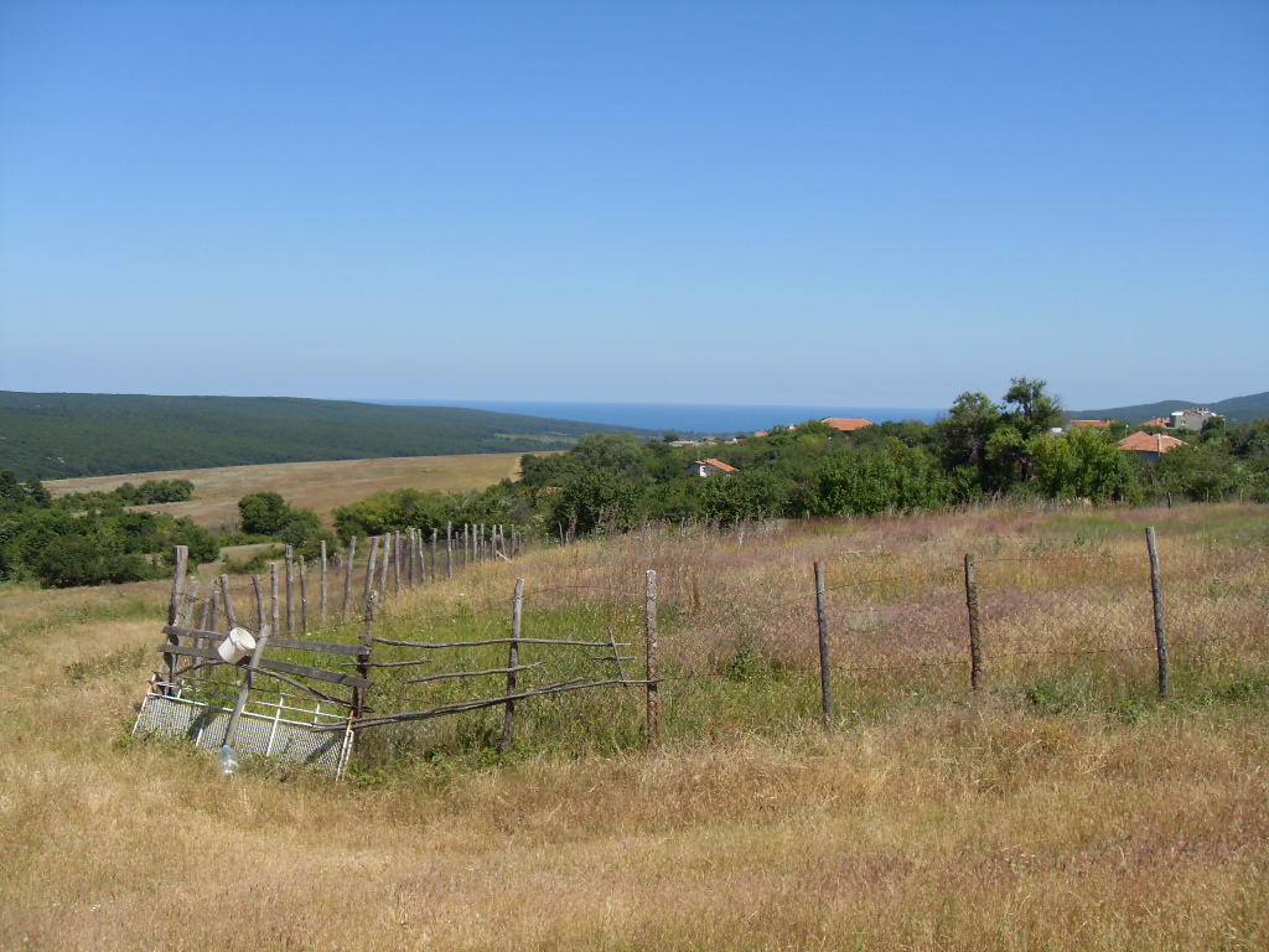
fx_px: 1283
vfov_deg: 40.7
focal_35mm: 35
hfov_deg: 52.6
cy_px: 476
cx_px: 634
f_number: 7
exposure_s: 1/350
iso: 80
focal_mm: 6.3
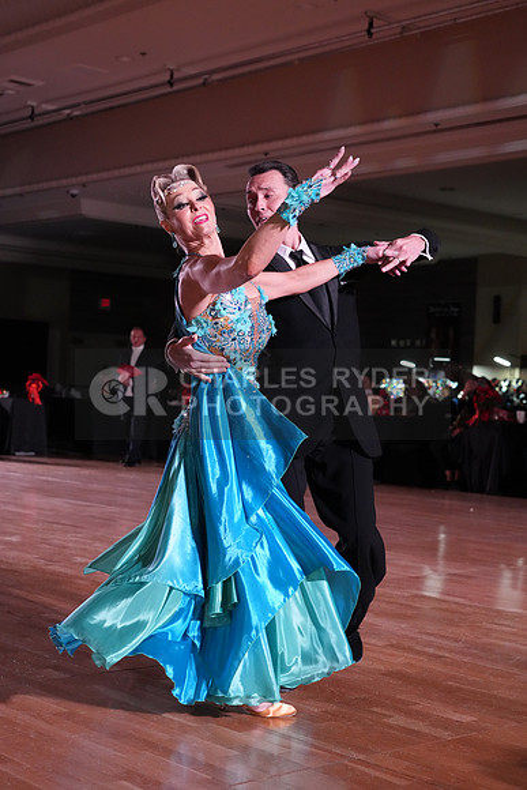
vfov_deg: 36.2
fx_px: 1207
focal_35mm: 55
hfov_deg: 24.6
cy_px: 395
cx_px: 264
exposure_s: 1/320
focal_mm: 55
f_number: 5
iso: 5000
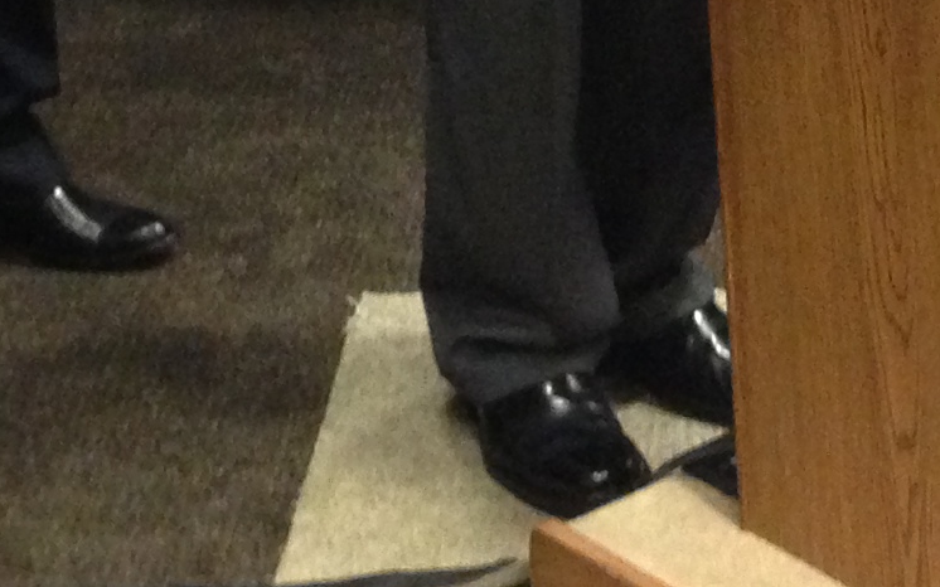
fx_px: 3919
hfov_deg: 13.6
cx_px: 711
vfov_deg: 8.0
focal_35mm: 153
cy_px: -733
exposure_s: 1/20
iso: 400
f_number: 2.4
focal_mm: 4.13
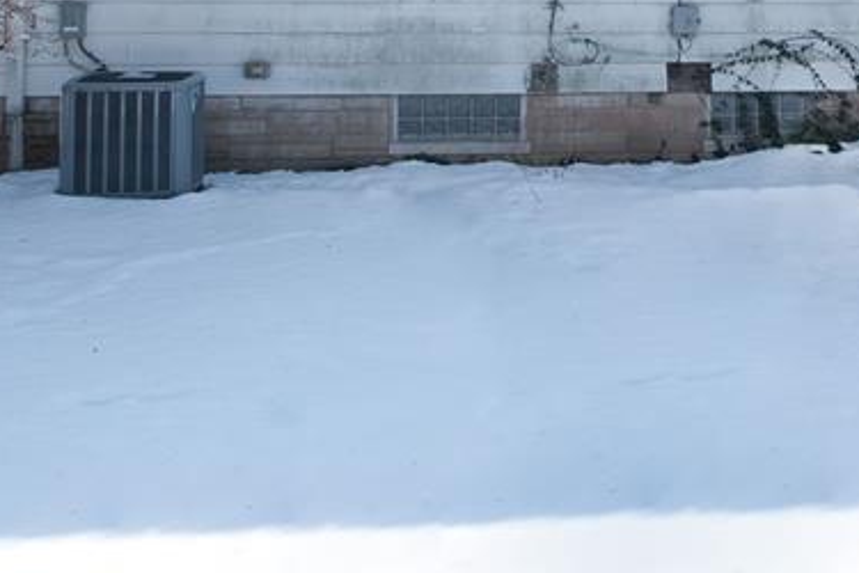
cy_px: -71
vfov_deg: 29.2
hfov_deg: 43.9
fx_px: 978
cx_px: 747
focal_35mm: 41
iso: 125
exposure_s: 1/160
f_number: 5.6
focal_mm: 10
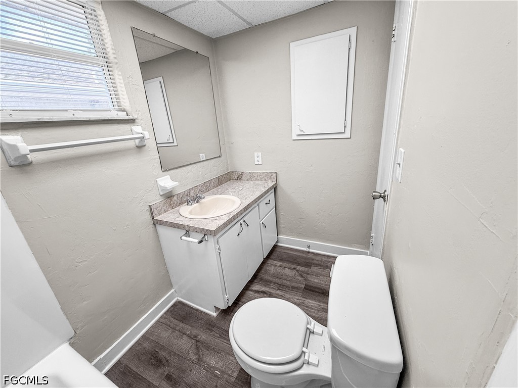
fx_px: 209
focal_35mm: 14
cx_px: 259
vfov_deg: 85.7
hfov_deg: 102.1
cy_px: 194
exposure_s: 1/120
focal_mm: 2.22
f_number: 2.2
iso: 64
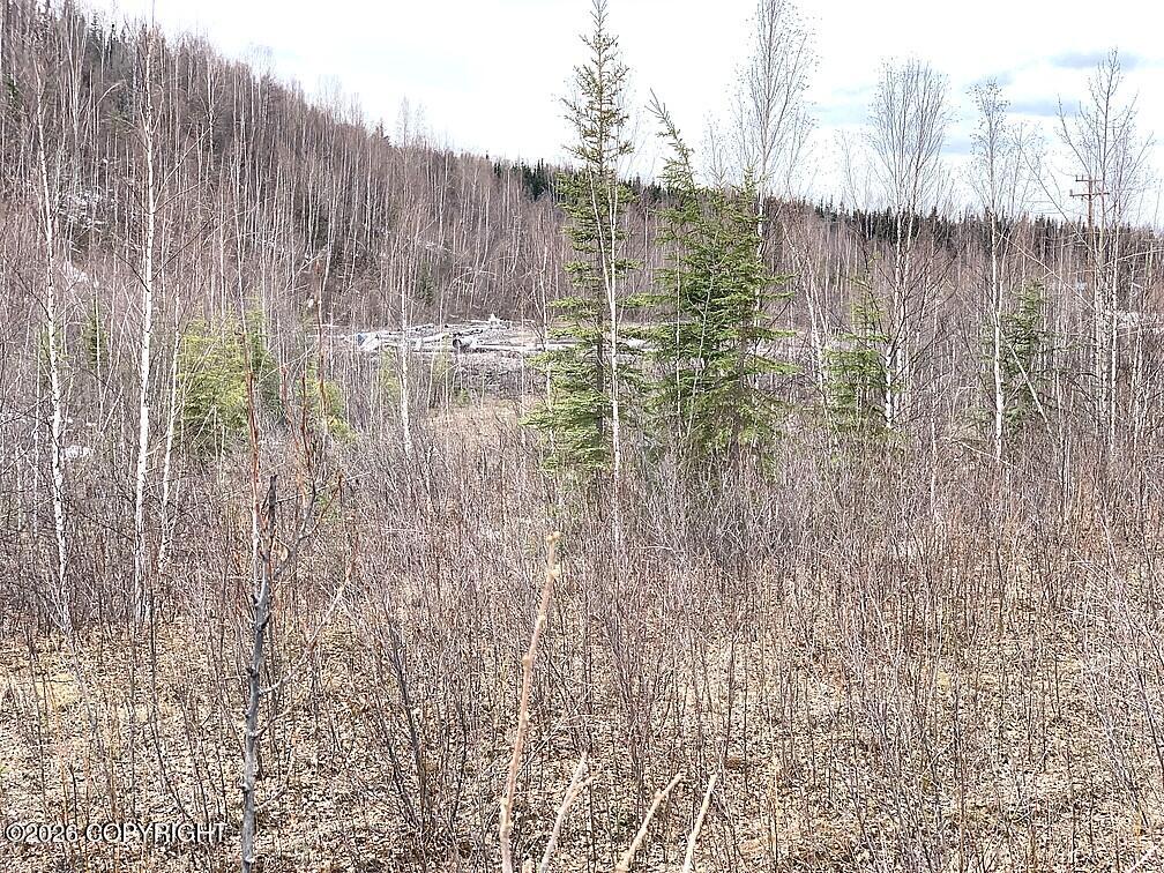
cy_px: 436
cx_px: 582
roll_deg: -0.1
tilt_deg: -3.3
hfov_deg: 36.8
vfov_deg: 28.0
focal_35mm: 52
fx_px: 1749
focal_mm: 6
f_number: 2.4
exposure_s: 1/343
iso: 16
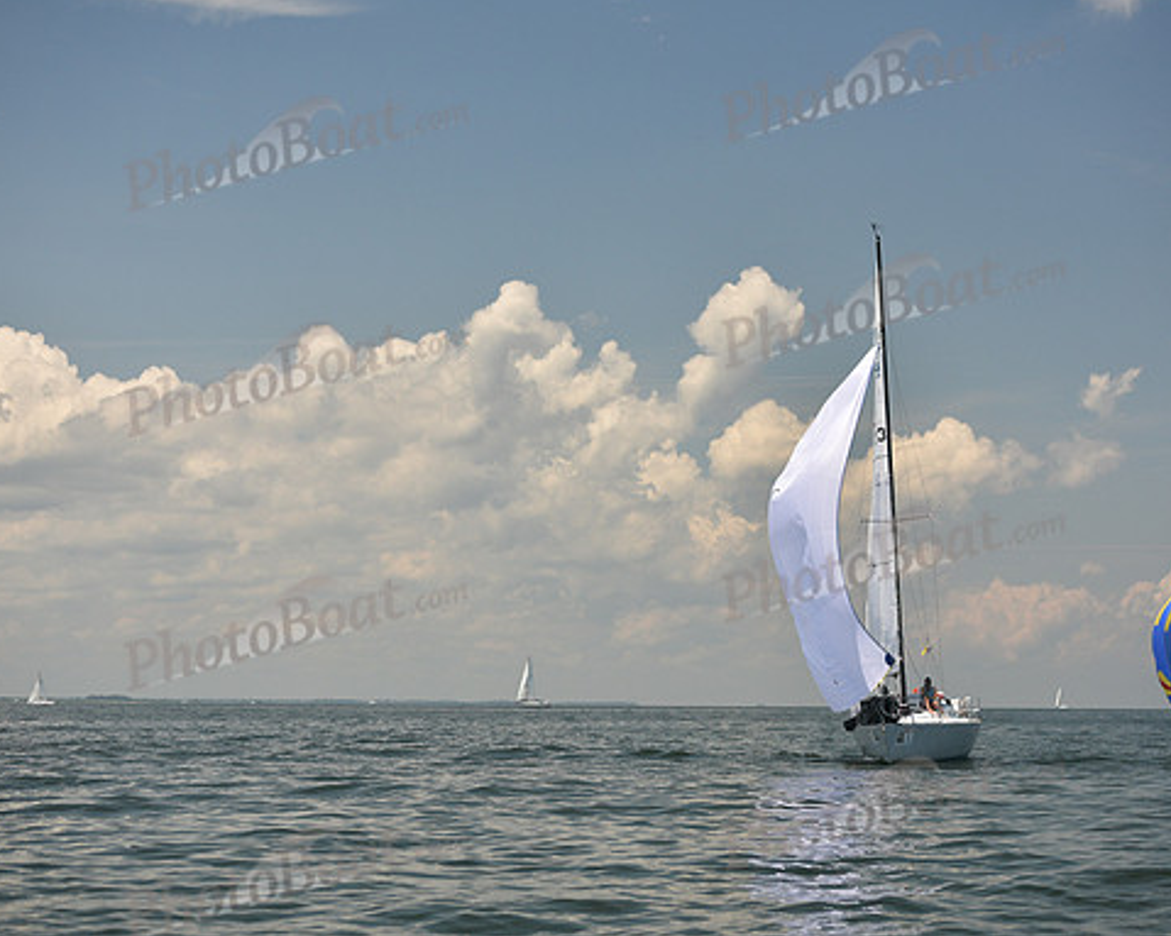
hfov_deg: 21.0
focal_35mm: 91
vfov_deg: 16.9
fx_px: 3153
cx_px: 597
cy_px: 466
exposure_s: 1/2500
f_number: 4
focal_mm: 80
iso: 320
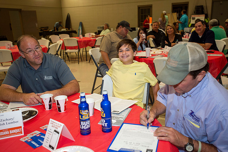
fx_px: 222
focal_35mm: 35
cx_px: 114
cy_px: 76
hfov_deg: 54.5
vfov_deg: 37.8
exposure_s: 1/125
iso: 1250
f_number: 3.5
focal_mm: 35
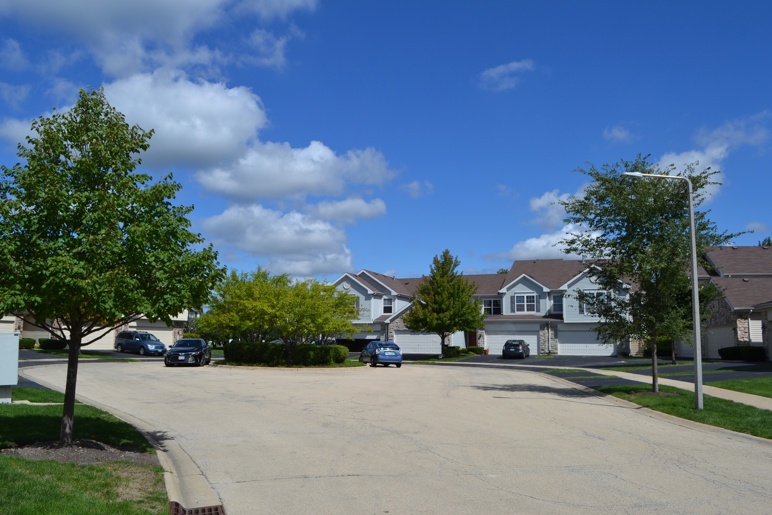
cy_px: 258
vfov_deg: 43.6
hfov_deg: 61.9
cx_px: 386
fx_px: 643
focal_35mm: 30
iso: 100
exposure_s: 1/320
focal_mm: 20
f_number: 9
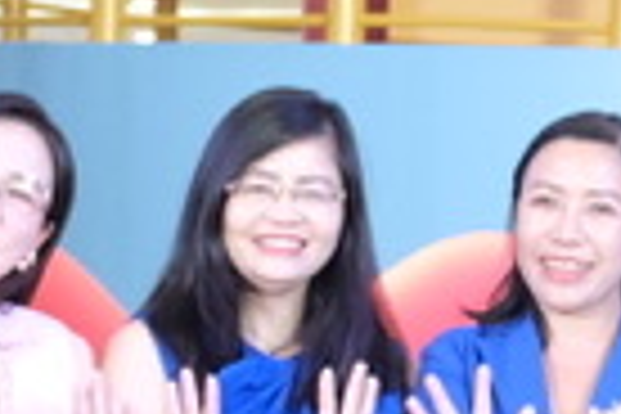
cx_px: 801
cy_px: 32
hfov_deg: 7.2
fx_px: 4899
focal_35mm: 284
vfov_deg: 4.8
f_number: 3.6
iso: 800
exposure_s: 1/80
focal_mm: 24.3
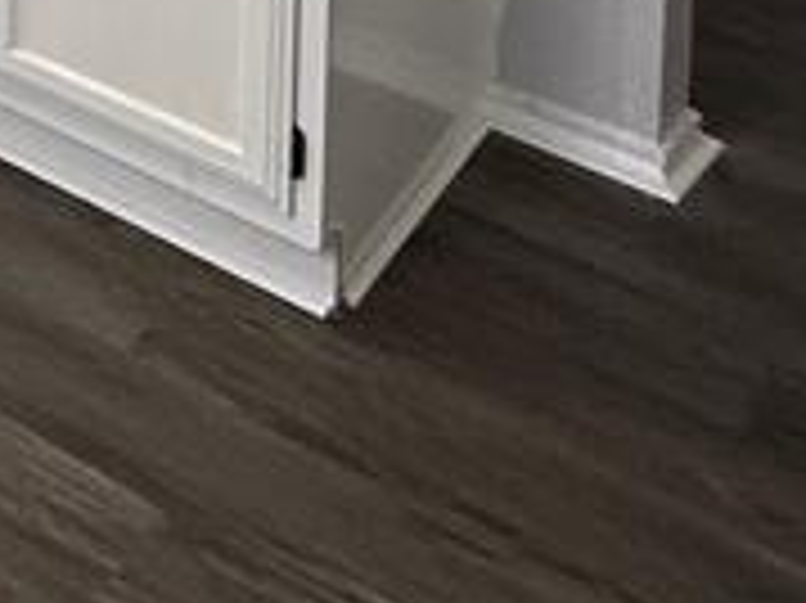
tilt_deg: -0.5
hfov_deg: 19.8
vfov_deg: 12.9
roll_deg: -1.4
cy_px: -932
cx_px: -522
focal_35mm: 80
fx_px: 1861
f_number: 2.2
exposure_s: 1/120
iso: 160
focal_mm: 2.22
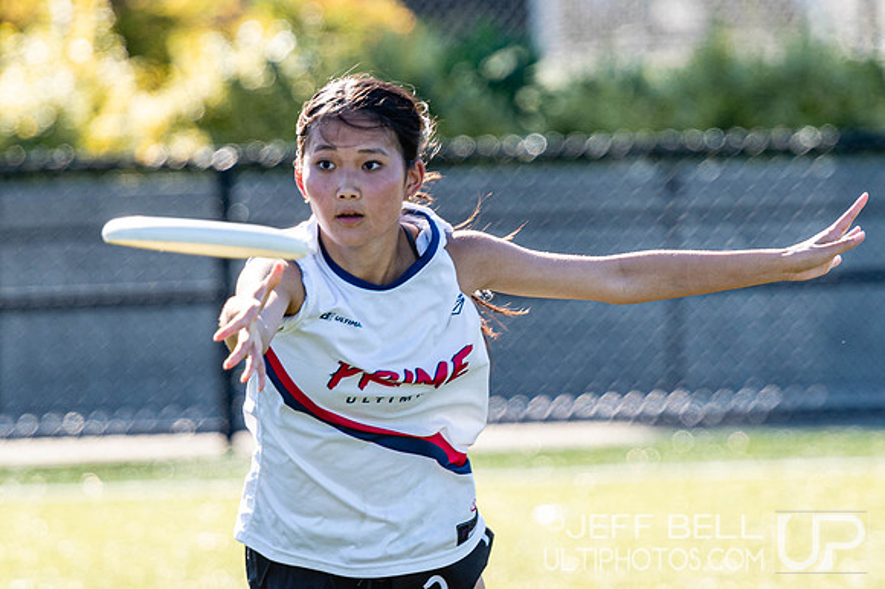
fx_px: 13242
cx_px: 511
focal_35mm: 539
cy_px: 300
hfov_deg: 3.8
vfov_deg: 2.5
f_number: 3.2
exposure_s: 1/1000
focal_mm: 200
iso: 200
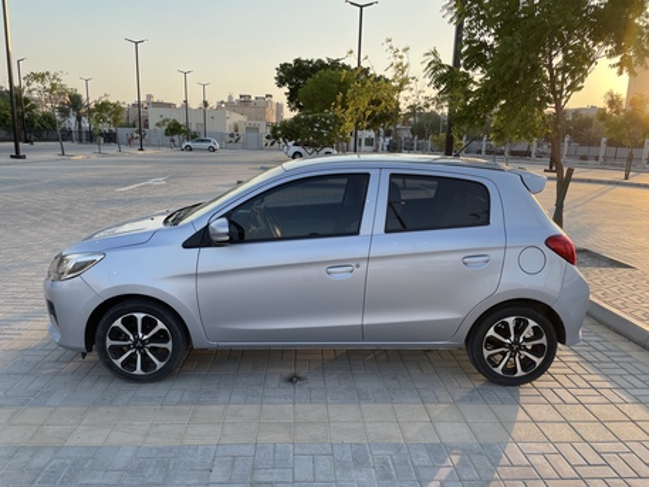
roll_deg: -0.8
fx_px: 488
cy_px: 244
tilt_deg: -11.5
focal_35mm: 26
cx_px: 324
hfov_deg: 67.3
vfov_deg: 53.1
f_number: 1.6
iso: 32
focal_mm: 4.2
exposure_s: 1/801
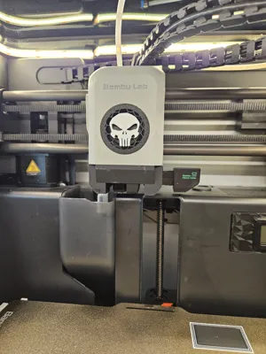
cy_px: 177
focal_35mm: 23
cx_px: 133
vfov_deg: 73.9
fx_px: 236
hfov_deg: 58.9
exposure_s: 1/100
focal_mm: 5.4
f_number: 1.8
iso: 250
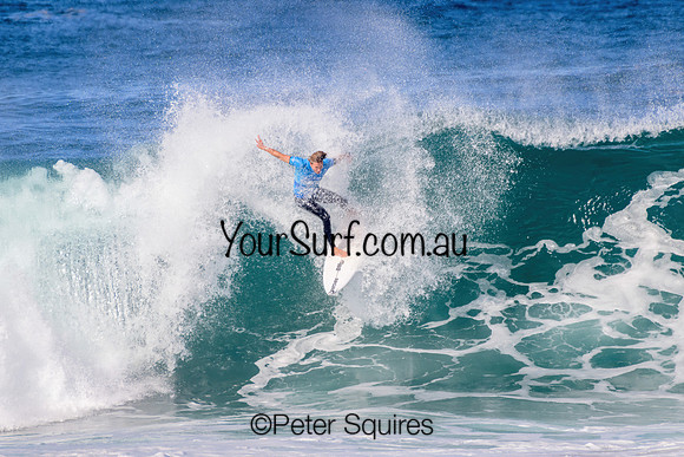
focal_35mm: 1000
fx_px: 19004
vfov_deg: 1.4
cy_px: 228
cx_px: 342
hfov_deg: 2.1
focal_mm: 1000
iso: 640
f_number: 11
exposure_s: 1/1250
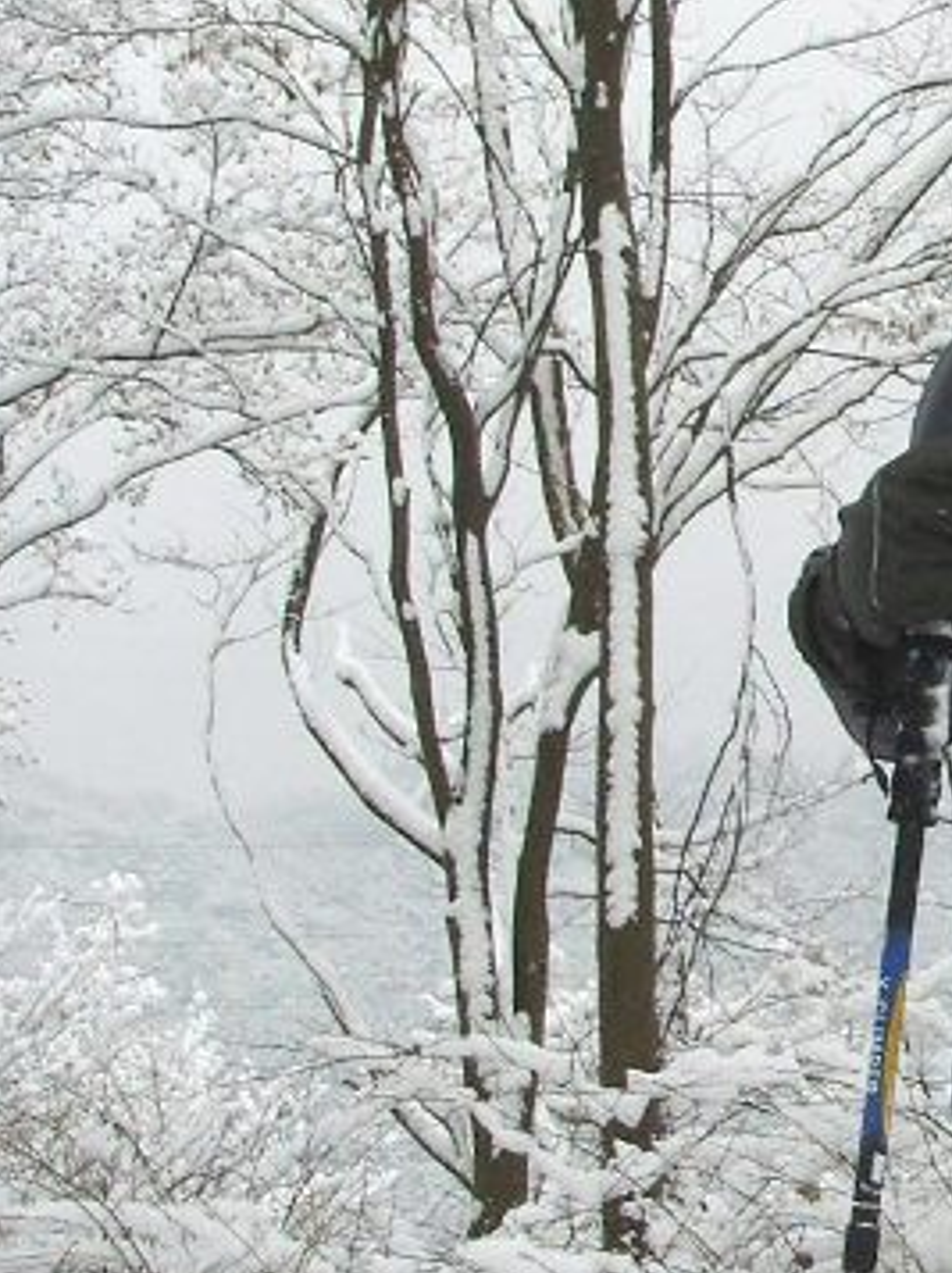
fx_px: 4114
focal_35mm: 112
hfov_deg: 12.8
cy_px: 449
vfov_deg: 17.6
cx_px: 1248
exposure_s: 1/350
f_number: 6.3
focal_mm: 6.6
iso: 50
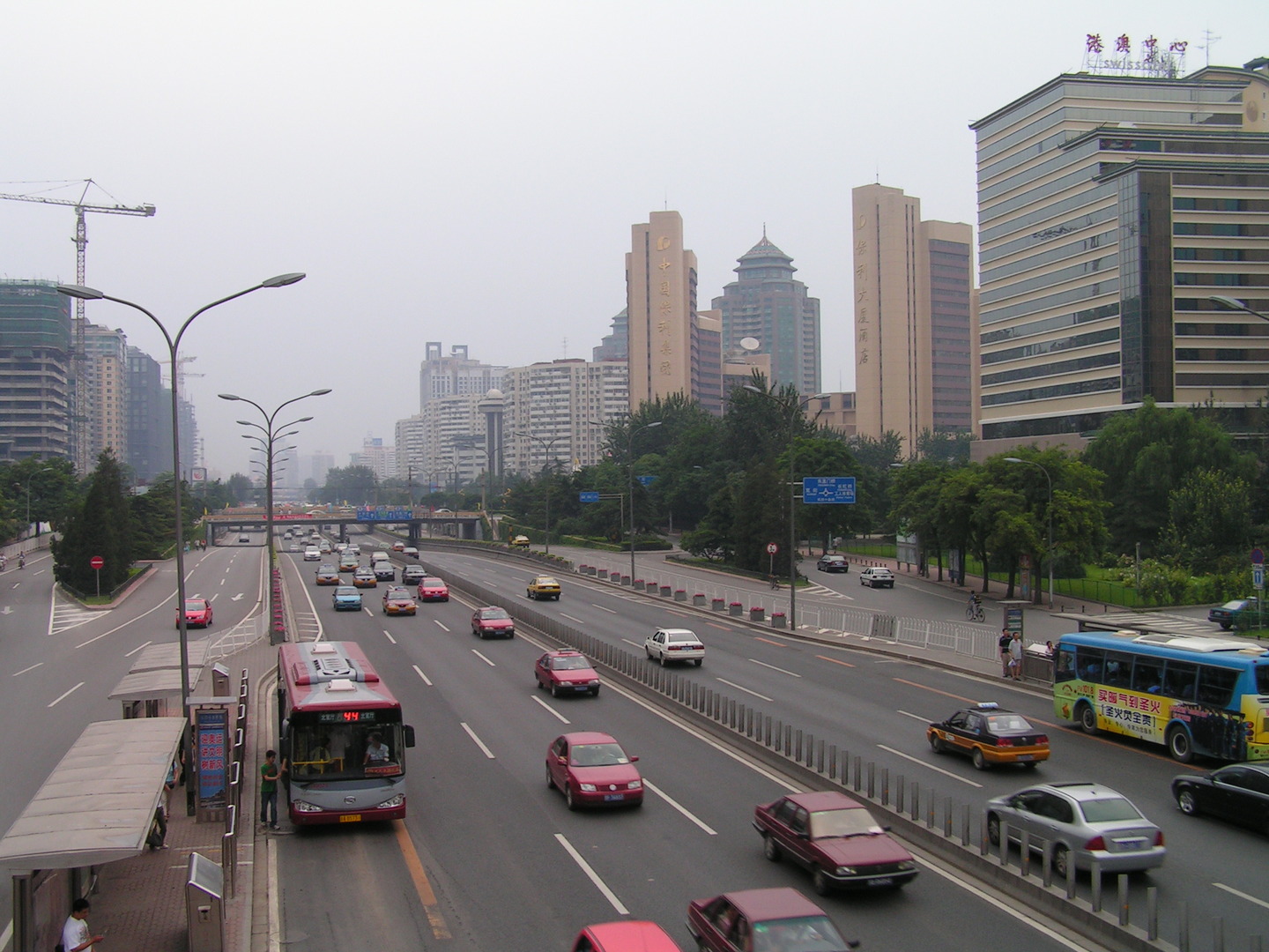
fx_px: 1393
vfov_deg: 37.7
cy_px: 476
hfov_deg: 49.0
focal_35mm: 38
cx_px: 634
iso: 50
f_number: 5.6
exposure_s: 1/100
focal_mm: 6.3
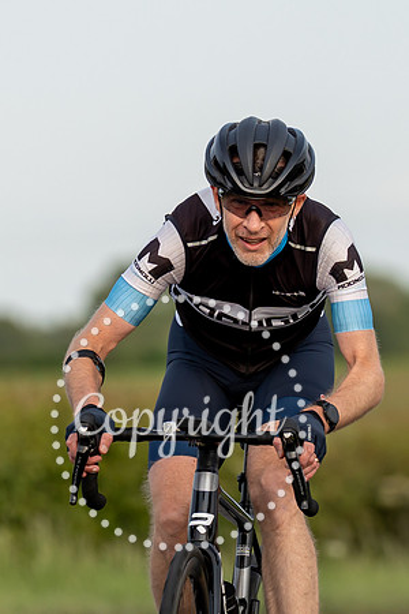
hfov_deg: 2.3
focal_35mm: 607
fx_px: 10346
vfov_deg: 3.4
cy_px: 369
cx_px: 323
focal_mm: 182
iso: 125
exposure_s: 1/1000
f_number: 3.2
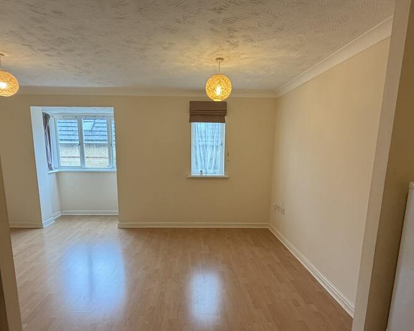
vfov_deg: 65.2
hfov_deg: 77.6
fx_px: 257
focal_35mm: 21
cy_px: 190
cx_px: 198
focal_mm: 2.22
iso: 250
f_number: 2.2
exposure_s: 1/50
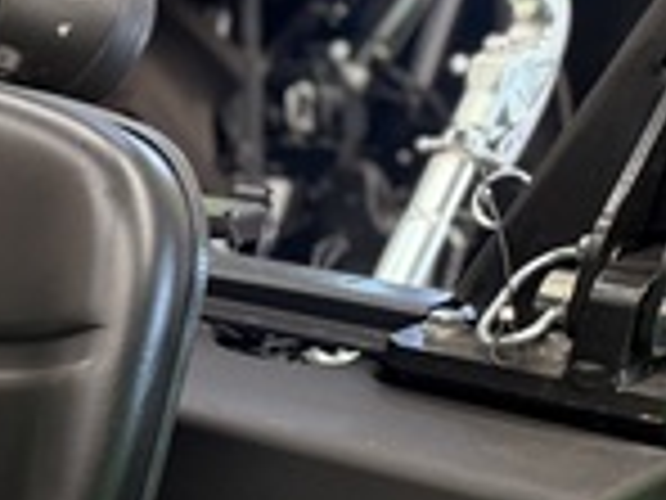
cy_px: 874
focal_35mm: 89
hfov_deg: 17.5
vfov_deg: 14.7
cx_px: -565
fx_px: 1712
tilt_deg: -29.9
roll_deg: -0.1
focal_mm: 6.76
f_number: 1.78
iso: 200
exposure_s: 1/90
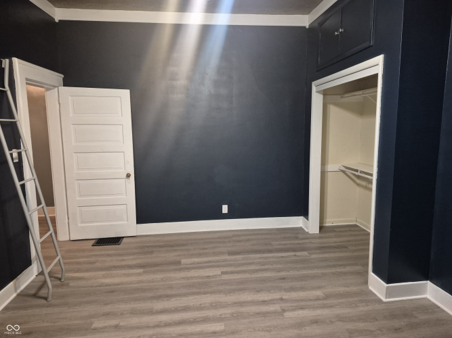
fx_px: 300
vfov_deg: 58.9
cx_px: 226
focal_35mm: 23
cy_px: 169
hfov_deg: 73.9
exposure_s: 1/60
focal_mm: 5.4
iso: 1000
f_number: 1.8
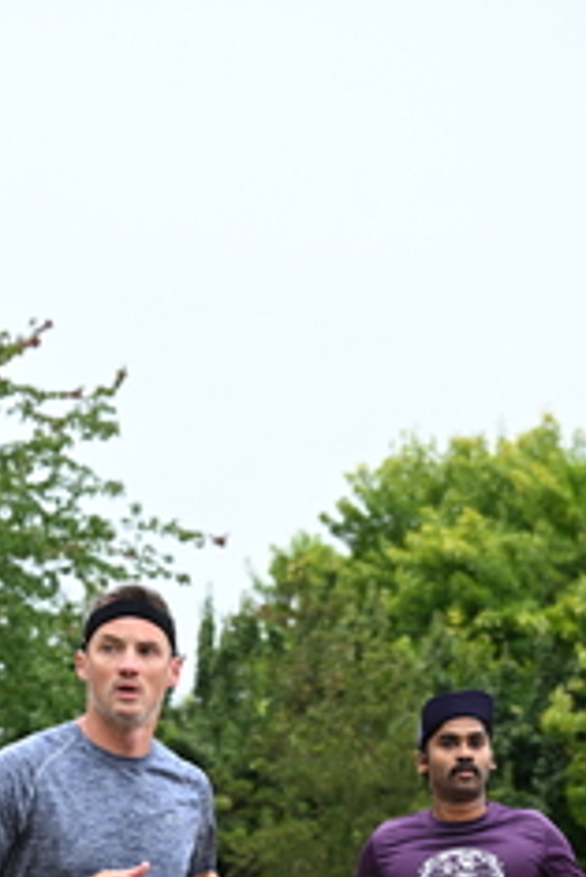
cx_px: 177
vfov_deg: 13.2
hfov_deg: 9.0
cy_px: 955
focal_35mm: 152
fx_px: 3706
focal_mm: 65
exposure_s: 1/800
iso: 1600
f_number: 4
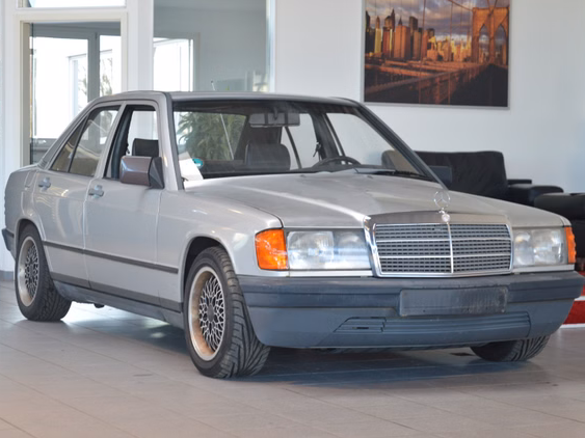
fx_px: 1605
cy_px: 220
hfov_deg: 20.7
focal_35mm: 95
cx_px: 294
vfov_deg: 15.6
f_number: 5
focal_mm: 58
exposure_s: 1/60
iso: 800
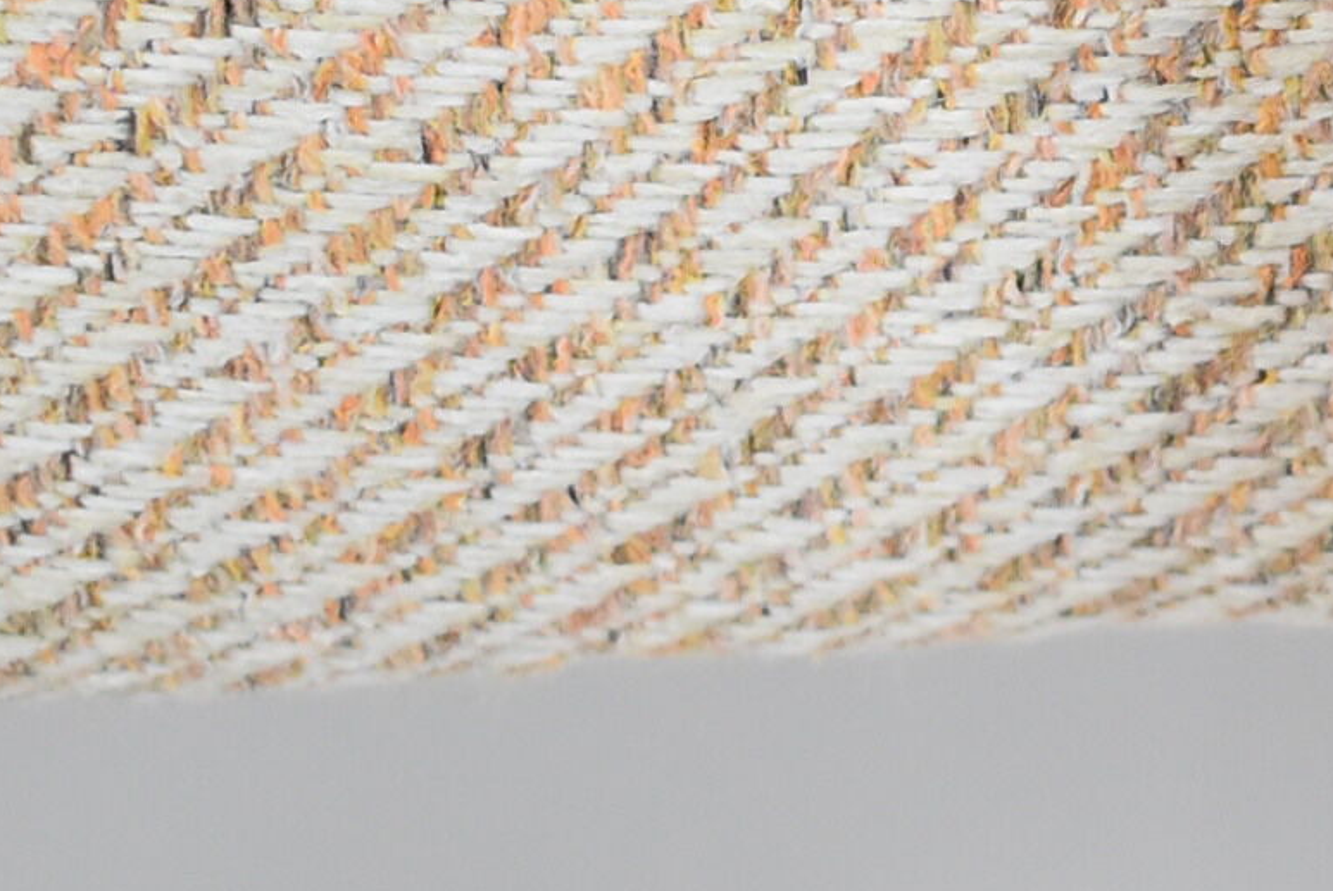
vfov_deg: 6.6
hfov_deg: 9.4
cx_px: 2431
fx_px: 7746
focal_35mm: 209
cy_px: 250
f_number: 4.8
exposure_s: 1/125
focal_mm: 36
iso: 1400
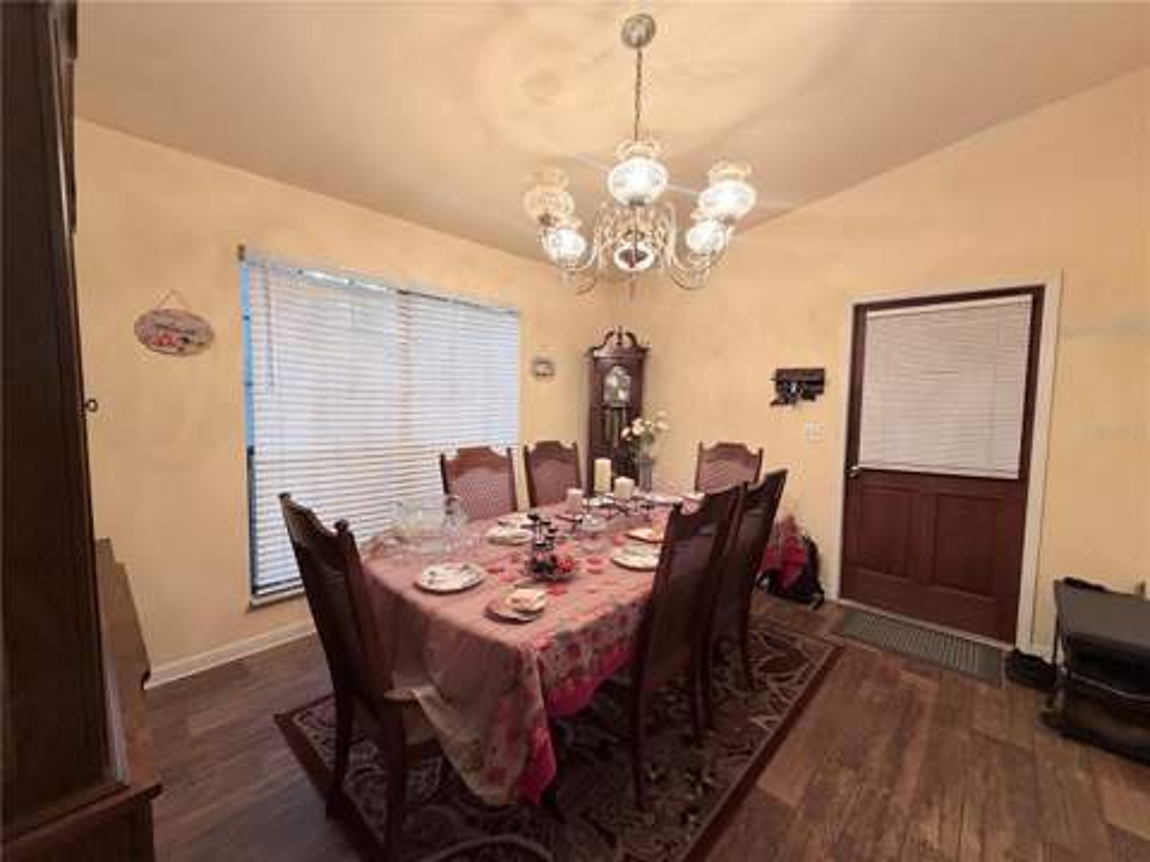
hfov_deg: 102.1
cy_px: 431
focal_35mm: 14
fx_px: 465
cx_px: 575
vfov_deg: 85.7
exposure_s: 1/60
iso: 320
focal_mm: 2.22
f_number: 2.2
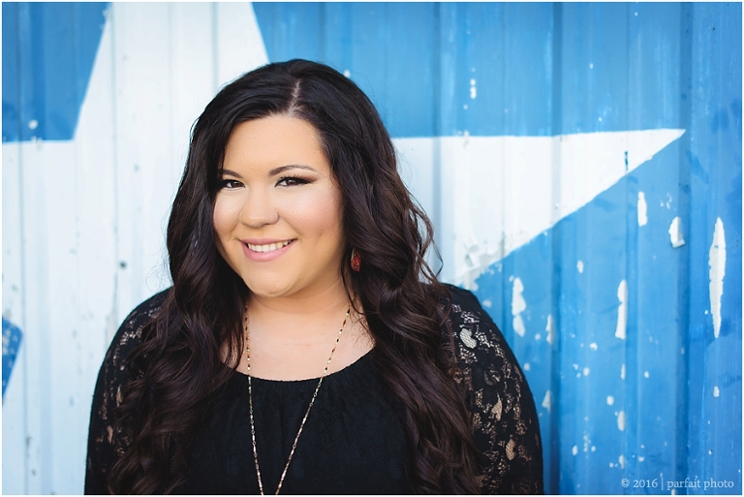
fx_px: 1034
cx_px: 372
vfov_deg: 27.0
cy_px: 248
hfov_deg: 39.6
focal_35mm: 50
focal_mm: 50
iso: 400
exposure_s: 1/800
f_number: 2.2
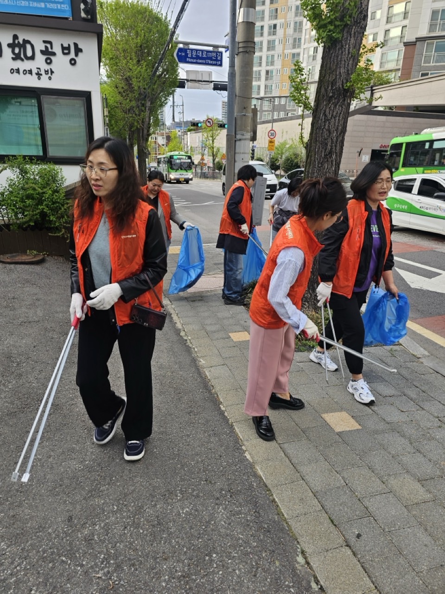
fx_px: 394
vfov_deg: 73.9
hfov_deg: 58.9
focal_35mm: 23
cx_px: 222
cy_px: 297
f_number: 1.7
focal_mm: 6.3
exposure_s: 1/151
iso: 12
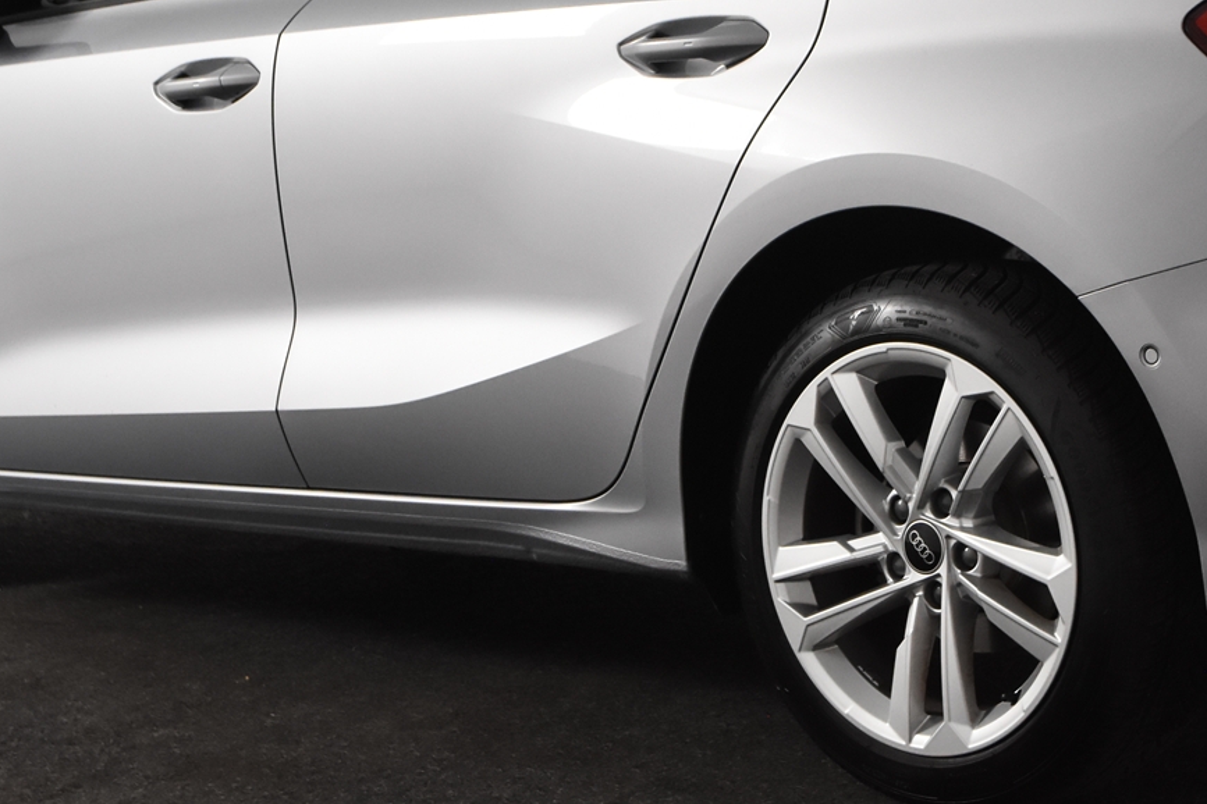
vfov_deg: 14.6
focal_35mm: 93
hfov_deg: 21.8
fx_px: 3118
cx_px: 828
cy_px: 175
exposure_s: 1/100
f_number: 5
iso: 1600
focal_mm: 28
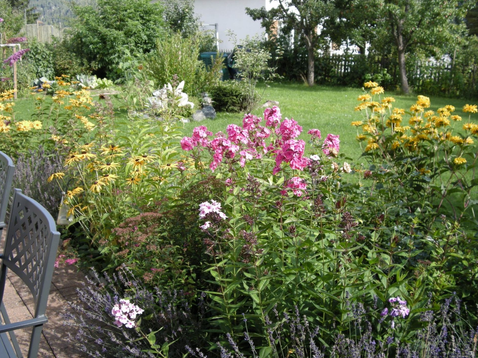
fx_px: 552
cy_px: 176
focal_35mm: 40
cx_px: 227
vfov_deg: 36.0
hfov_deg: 46.8
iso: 64
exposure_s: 1/230
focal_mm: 7.9
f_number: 2.8
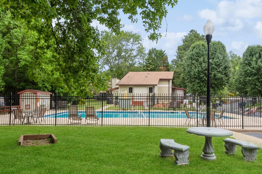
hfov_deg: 60.2
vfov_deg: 42.3
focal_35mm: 31
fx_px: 226
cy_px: 82
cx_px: 141
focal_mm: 16
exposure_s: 1/250
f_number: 9
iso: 200
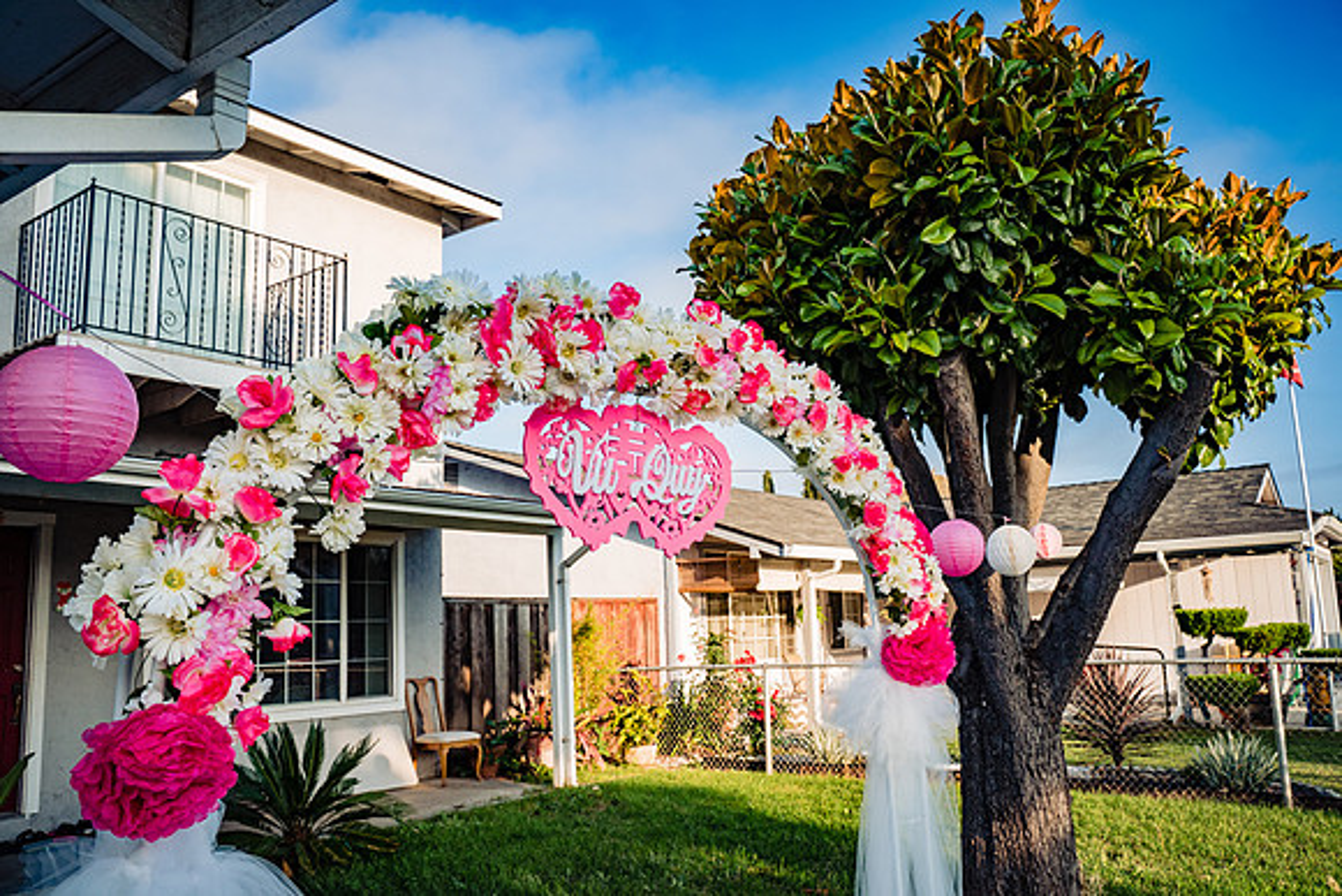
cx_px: 671
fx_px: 1044
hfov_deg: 65.5
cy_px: 448
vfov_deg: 46.4
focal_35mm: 28
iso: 640
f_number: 7.1
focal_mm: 28
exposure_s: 1/800
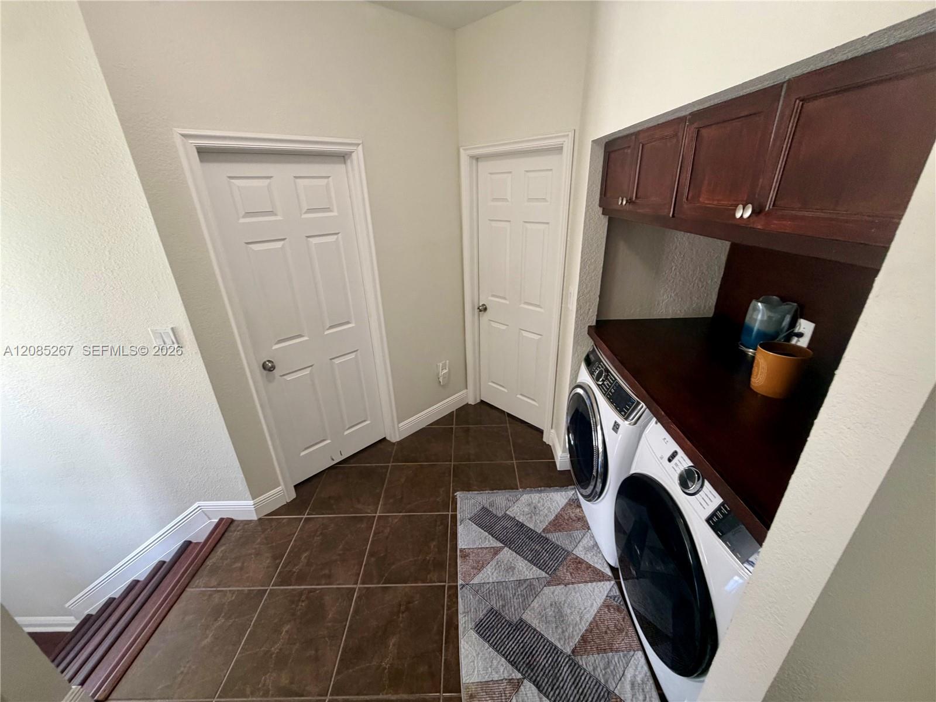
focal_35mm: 14
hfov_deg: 102.1
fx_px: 379
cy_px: 351
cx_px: 468
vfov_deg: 85.7
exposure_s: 1/60
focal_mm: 2.22
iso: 200
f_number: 2.2
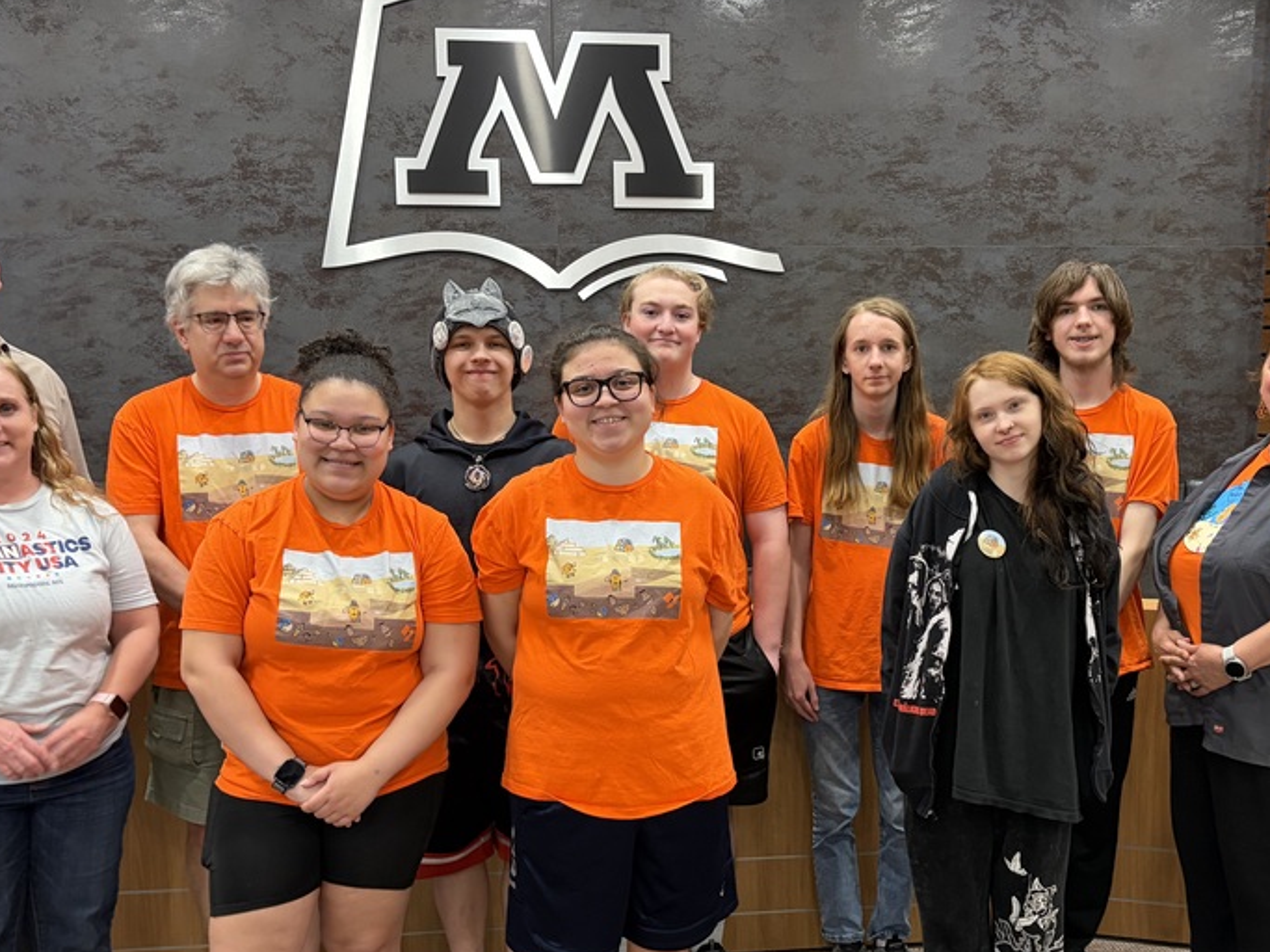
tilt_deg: -5.3
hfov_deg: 47.7
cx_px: 721
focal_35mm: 39
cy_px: 589
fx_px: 1431
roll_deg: -0.4
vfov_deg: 36.6
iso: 200
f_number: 1.6
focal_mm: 5.96
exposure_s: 1/41
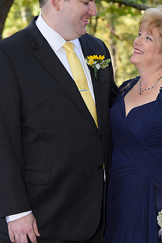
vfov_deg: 12.4
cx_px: 105
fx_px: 1114
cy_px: 139
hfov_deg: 8.3
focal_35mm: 165
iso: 640
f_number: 5.6
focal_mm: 98
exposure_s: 1/200
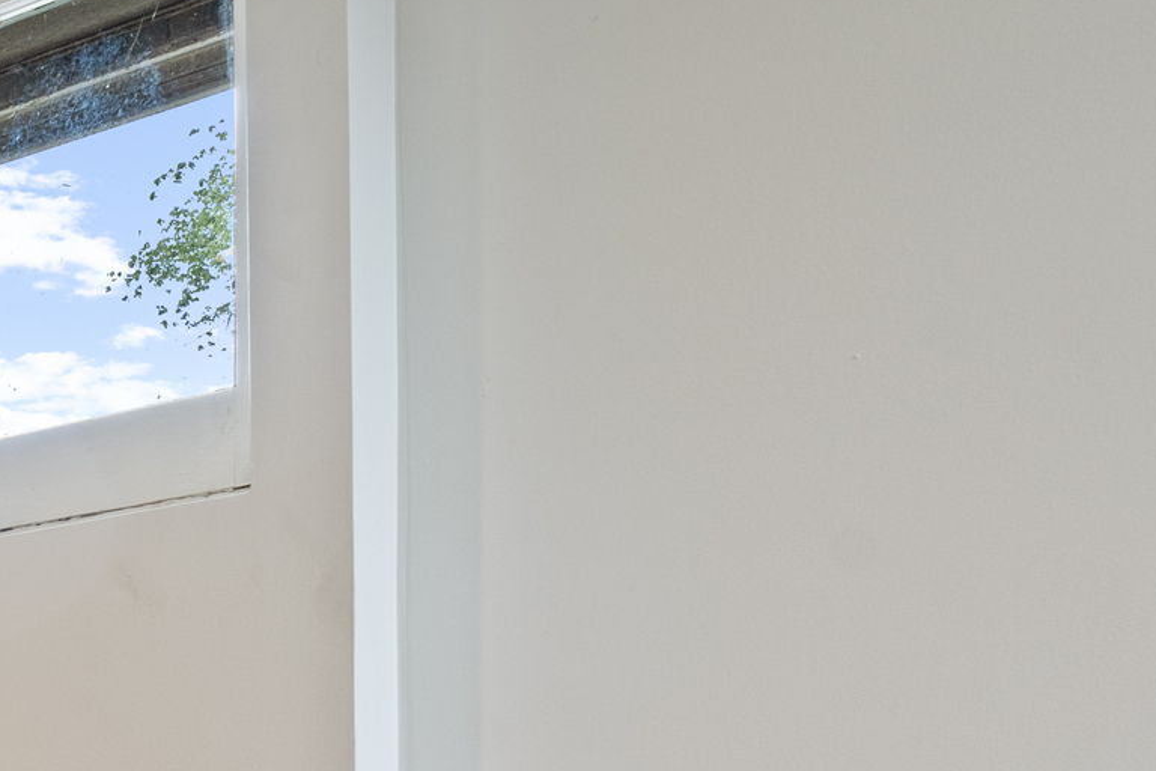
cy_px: 1025
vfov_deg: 19.5
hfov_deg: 22.6
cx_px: -772
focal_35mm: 64
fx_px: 2055
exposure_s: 1/8
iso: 400
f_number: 8
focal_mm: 16
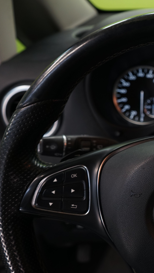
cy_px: 136
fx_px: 334
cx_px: 195
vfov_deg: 44.6
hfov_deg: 23.3
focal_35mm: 46
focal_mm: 29
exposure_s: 1/30
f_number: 5
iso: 640
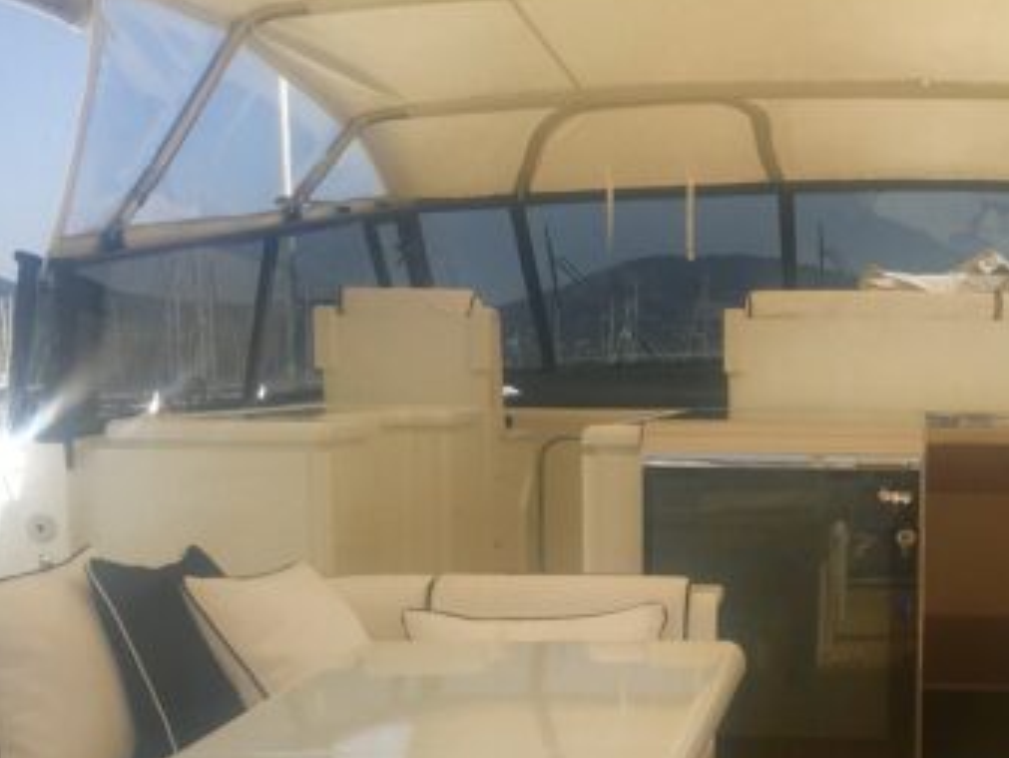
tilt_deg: -7.2
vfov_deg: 21.9
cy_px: 644
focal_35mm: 66
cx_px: 805
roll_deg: -0.8
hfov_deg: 28.7
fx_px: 1924
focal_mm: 4.15
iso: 25
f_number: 2.2
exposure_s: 1/1261
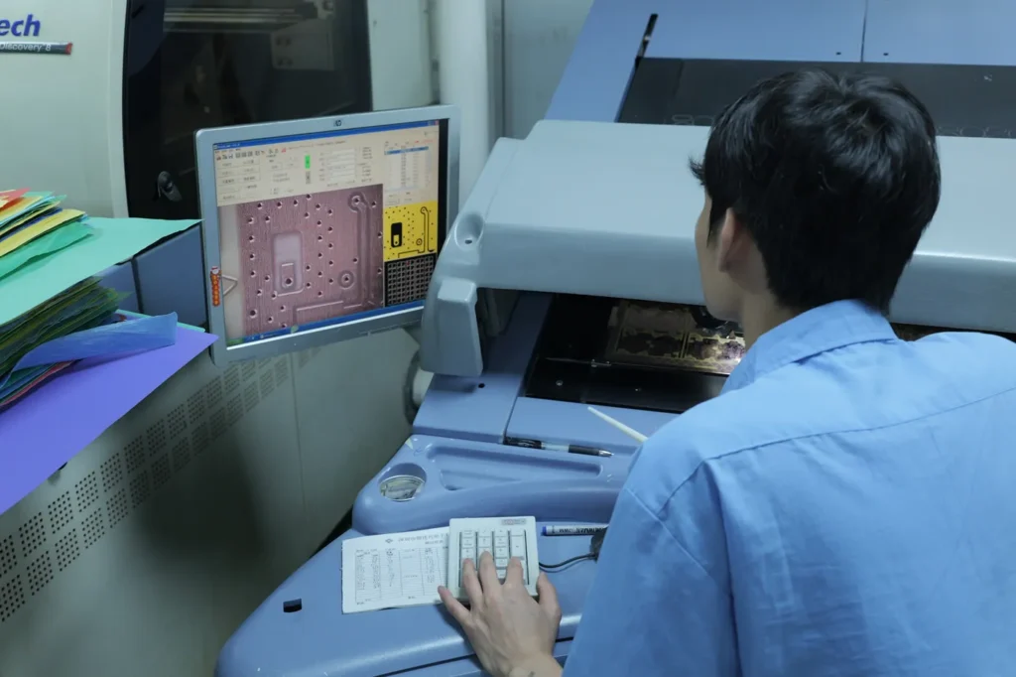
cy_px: 338
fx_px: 1128
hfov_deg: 48.5
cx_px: 508
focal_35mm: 40
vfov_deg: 33.4
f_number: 5.6
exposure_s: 1/60
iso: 1600
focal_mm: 40
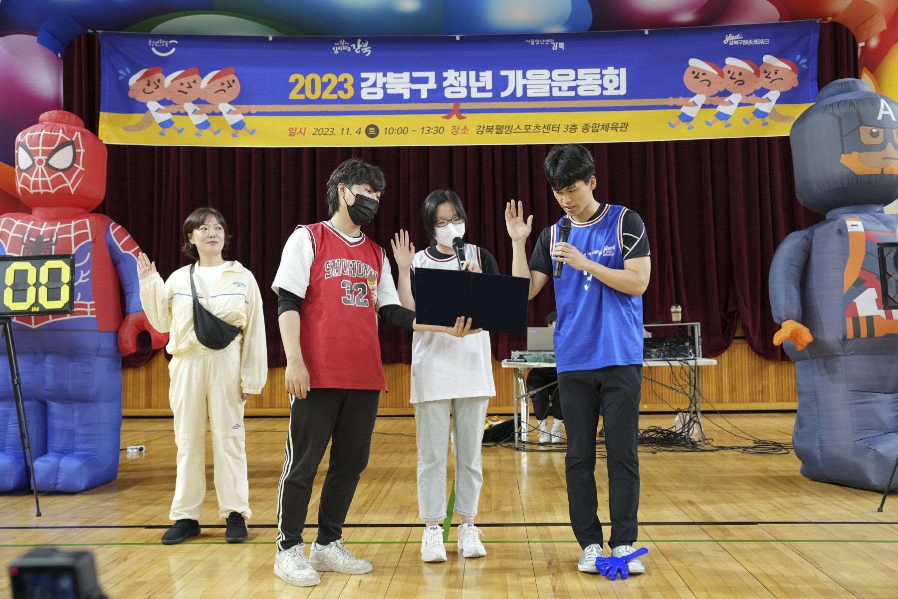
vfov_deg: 37.9
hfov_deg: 54.4
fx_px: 873
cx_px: 449
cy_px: 300
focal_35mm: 35
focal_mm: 35
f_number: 4
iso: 2500
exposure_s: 1/160
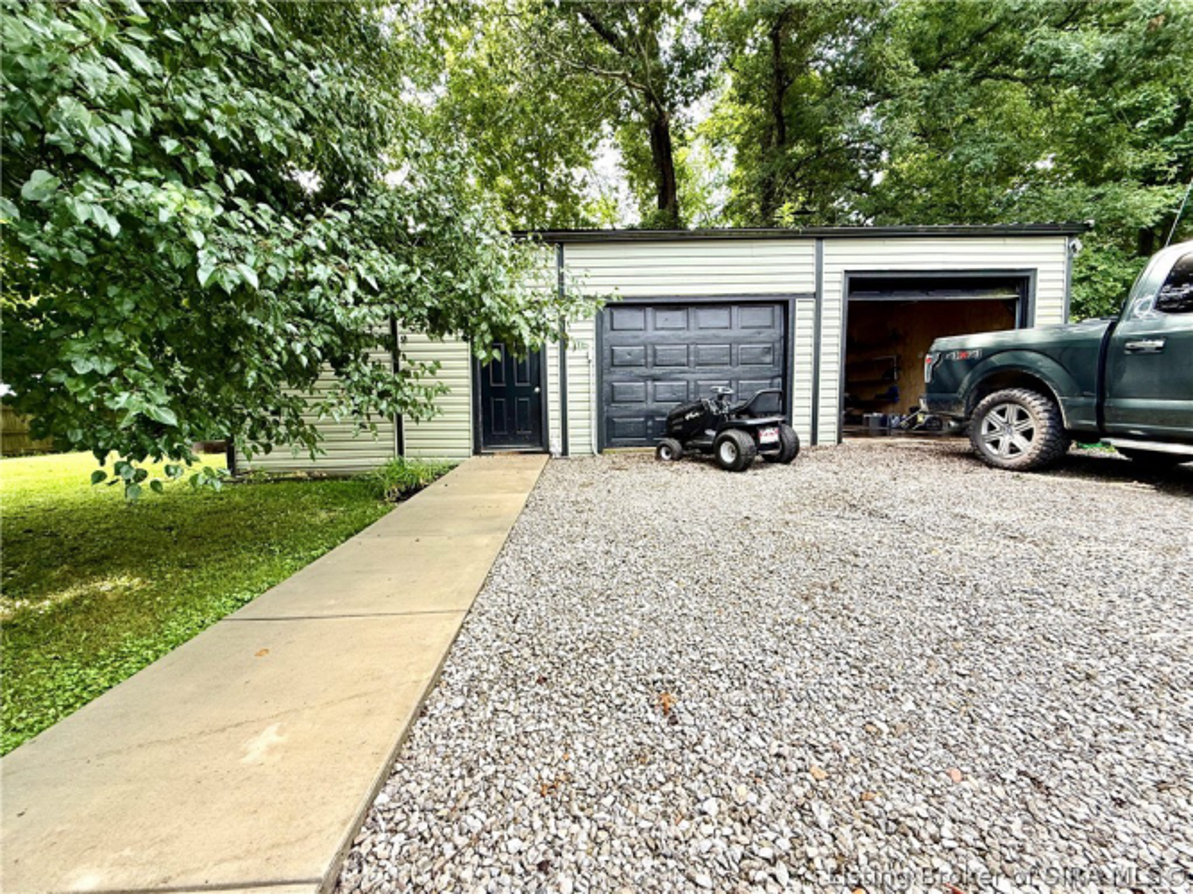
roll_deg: +1.9
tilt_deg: -4.0
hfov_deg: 102.1
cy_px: 447
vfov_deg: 85.7
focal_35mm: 14
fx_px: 482
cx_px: 596
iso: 50
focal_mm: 2.22
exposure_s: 1/313
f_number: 2.2
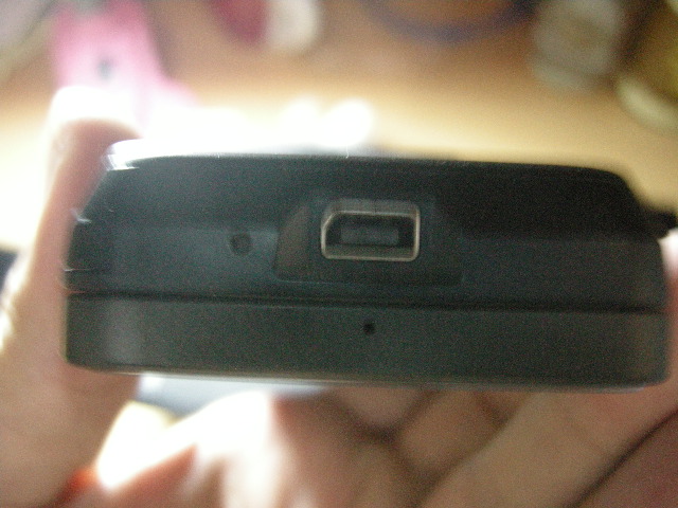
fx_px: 705
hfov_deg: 51.4
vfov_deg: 39.7
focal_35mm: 36
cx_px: 339
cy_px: 254
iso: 635
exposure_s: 1/8
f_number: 2.7
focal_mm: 7.5
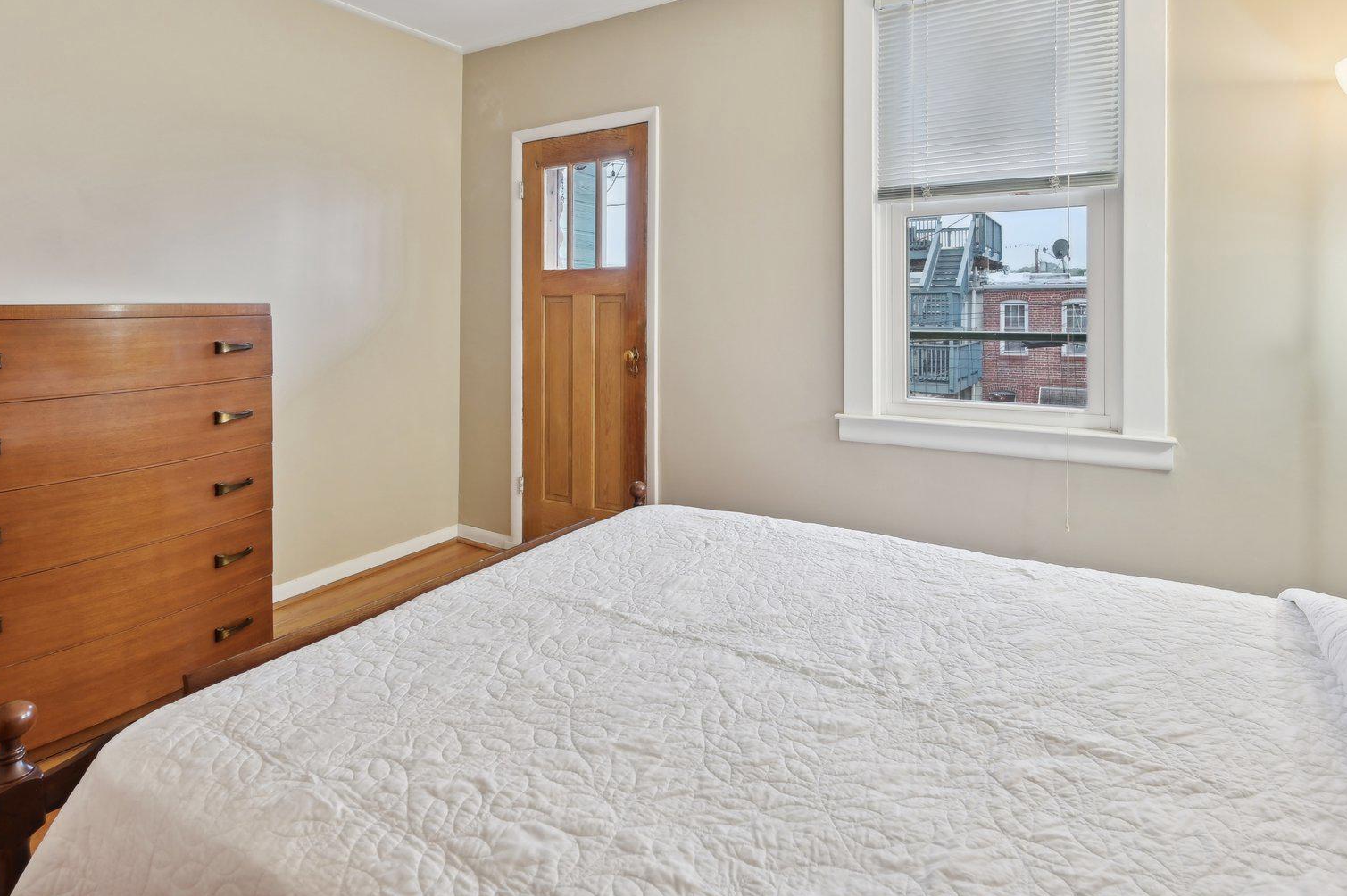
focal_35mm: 19
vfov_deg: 63.0
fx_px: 710
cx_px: 707
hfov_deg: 86.9
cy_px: 306
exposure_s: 1/5
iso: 400
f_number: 8
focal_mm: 14
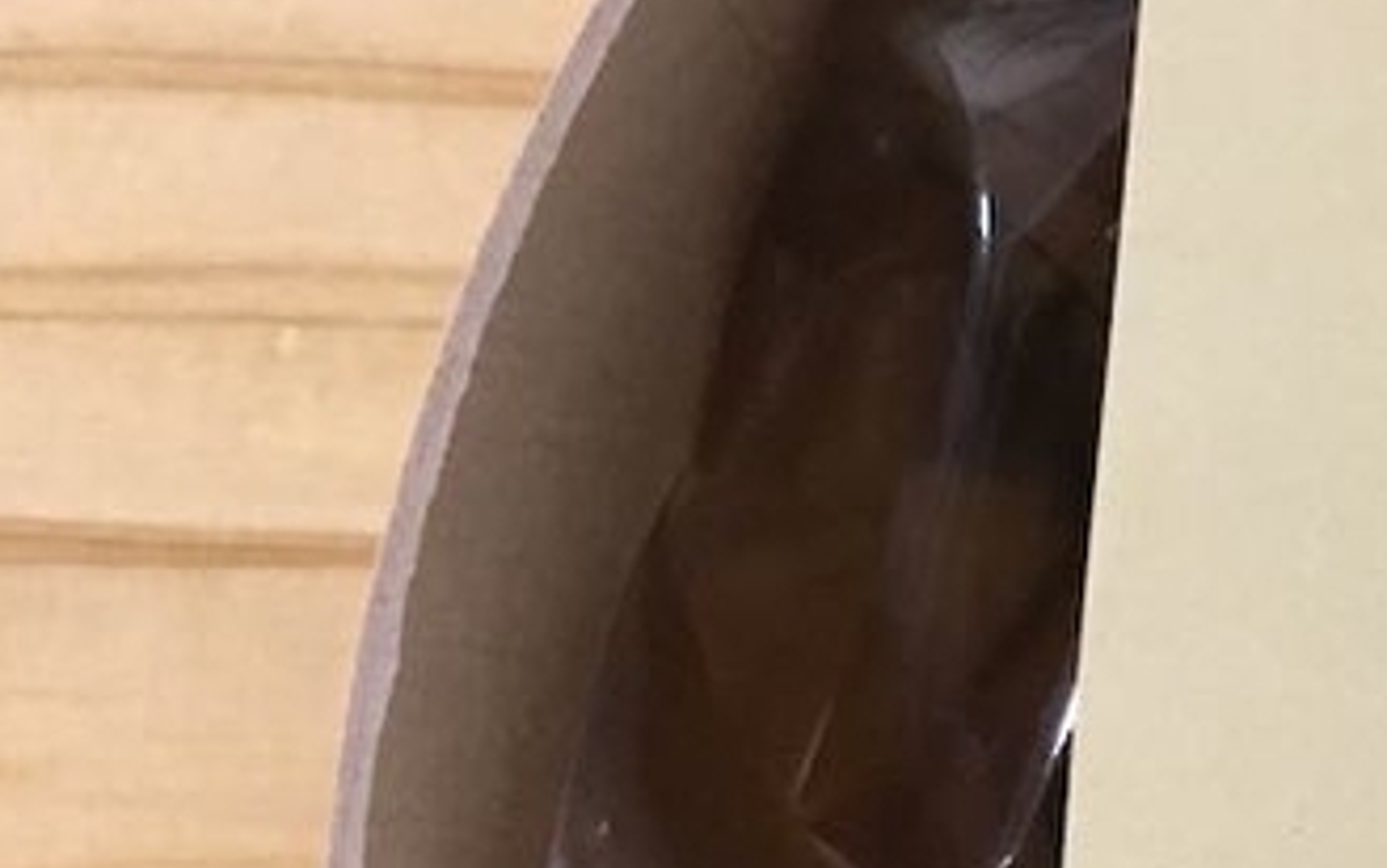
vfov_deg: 11.6
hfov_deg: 15.9
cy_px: 758
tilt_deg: -74.4
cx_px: 2483
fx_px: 4236
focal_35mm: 112
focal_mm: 4.15
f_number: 2.2
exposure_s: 1/20
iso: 200
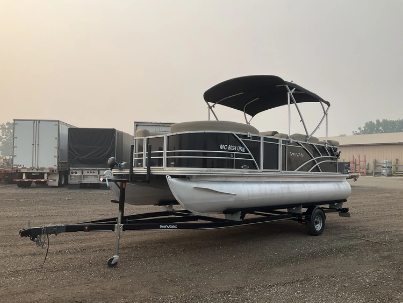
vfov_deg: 48.3
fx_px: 338
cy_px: 152
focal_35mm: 29
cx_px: 202
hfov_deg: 61.6
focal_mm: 3
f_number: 1.8
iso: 25
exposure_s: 1/1451
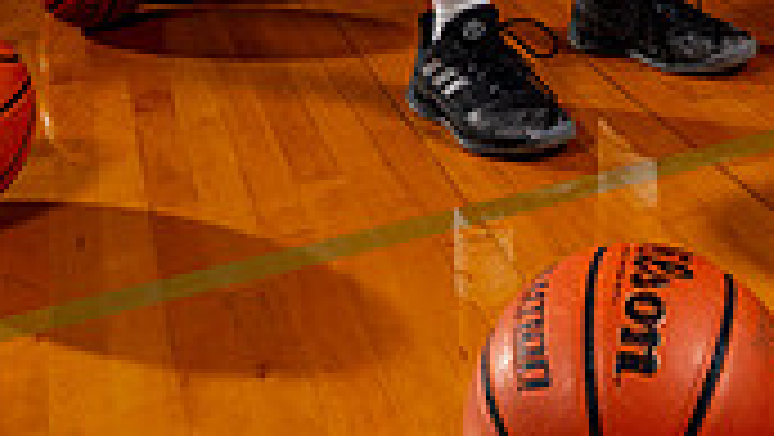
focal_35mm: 66
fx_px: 1355
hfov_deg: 31.8
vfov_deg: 14.3
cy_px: -512
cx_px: 475
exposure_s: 1/125
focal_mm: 24
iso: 125
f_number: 8
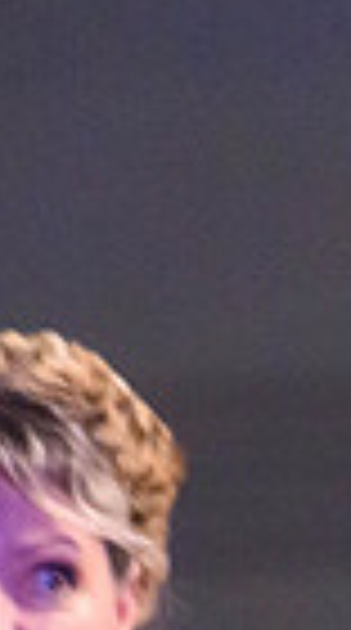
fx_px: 32667
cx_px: 585
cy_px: 749
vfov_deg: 1.1
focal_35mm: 1960
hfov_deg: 0.6
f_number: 6.3
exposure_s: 1/60
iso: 12800
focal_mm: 300
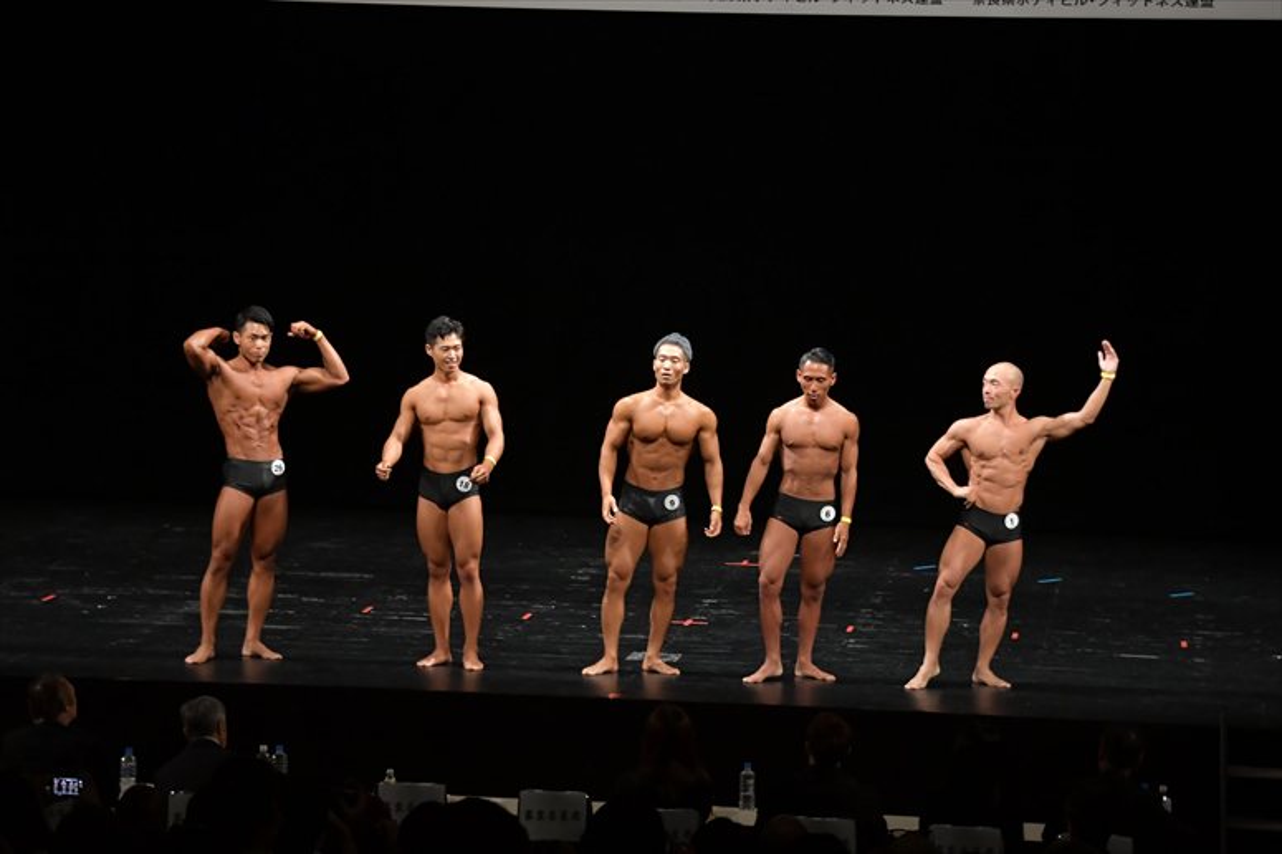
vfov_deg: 11.7
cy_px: 427
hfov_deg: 17.5
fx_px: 4165
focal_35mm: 117
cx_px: 641
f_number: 5.6
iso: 3200
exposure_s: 1/400
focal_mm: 78
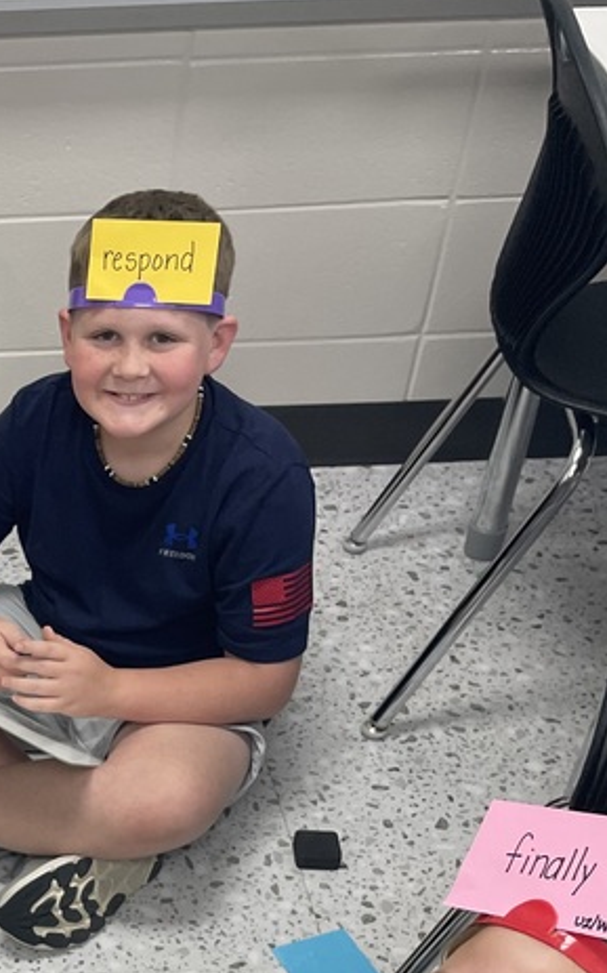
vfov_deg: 31.2
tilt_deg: -43.8
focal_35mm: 61
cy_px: 960
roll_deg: +4.2
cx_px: -164
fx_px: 1616
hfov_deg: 19.7
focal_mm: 4.2
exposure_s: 1/120
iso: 100
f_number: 1.6
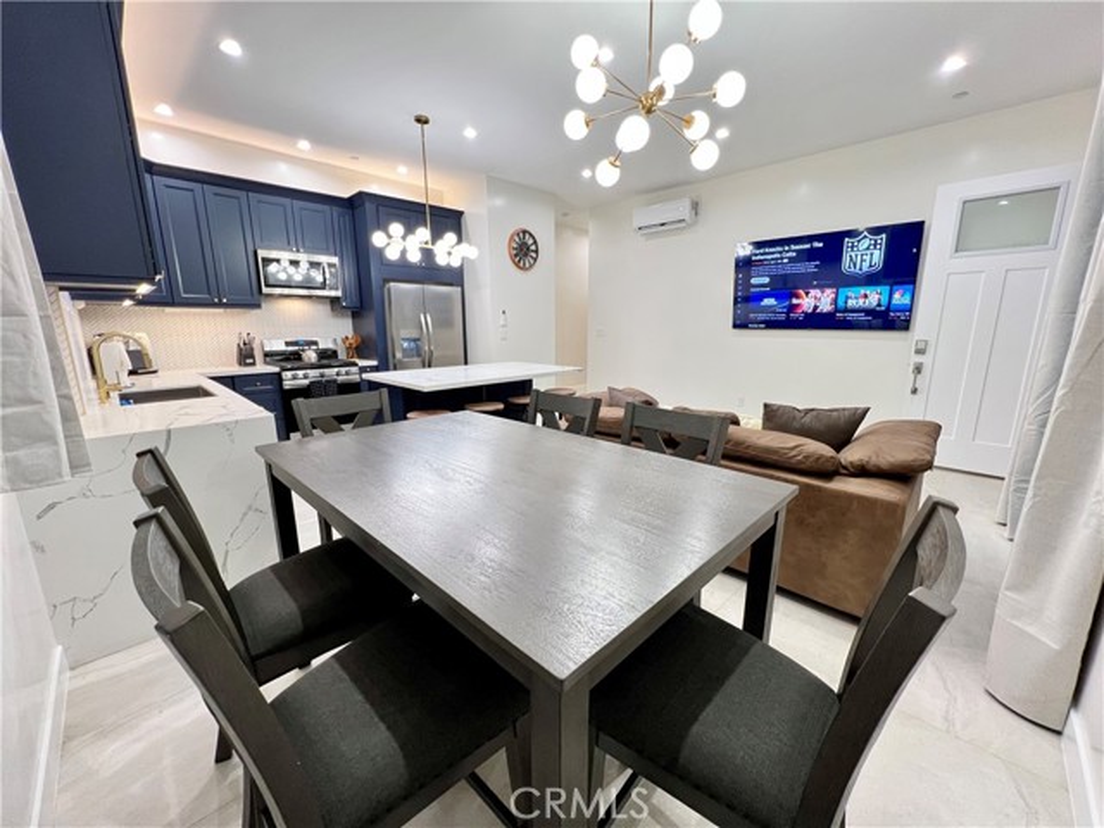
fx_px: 415
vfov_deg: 89.9
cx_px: 552
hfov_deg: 106.2
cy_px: 414
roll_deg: +0.4
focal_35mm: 13
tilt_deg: -11.5
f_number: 1.8
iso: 160
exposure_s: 1/60
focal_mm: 1.57
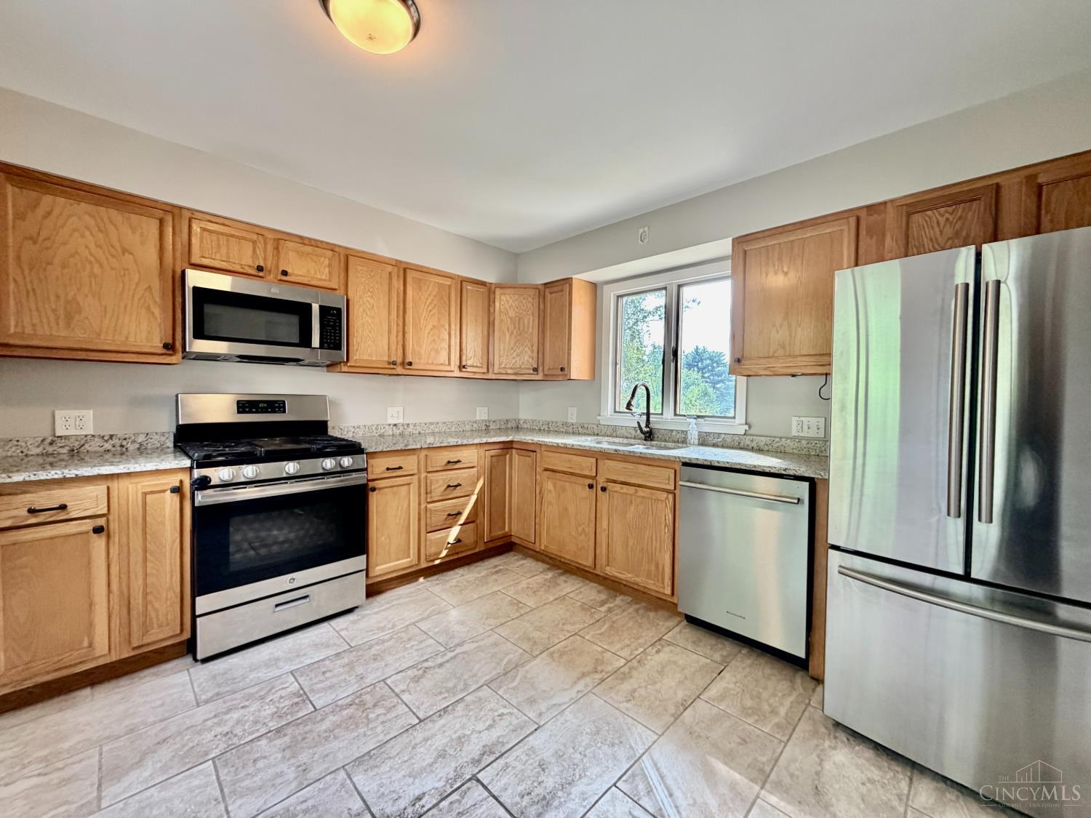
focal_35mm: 14
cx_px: 546
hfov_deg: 102.1
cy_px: 409
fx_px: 441
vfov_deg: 85.7
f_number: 2.2
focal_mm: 2.22
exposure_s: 1/121
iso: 200
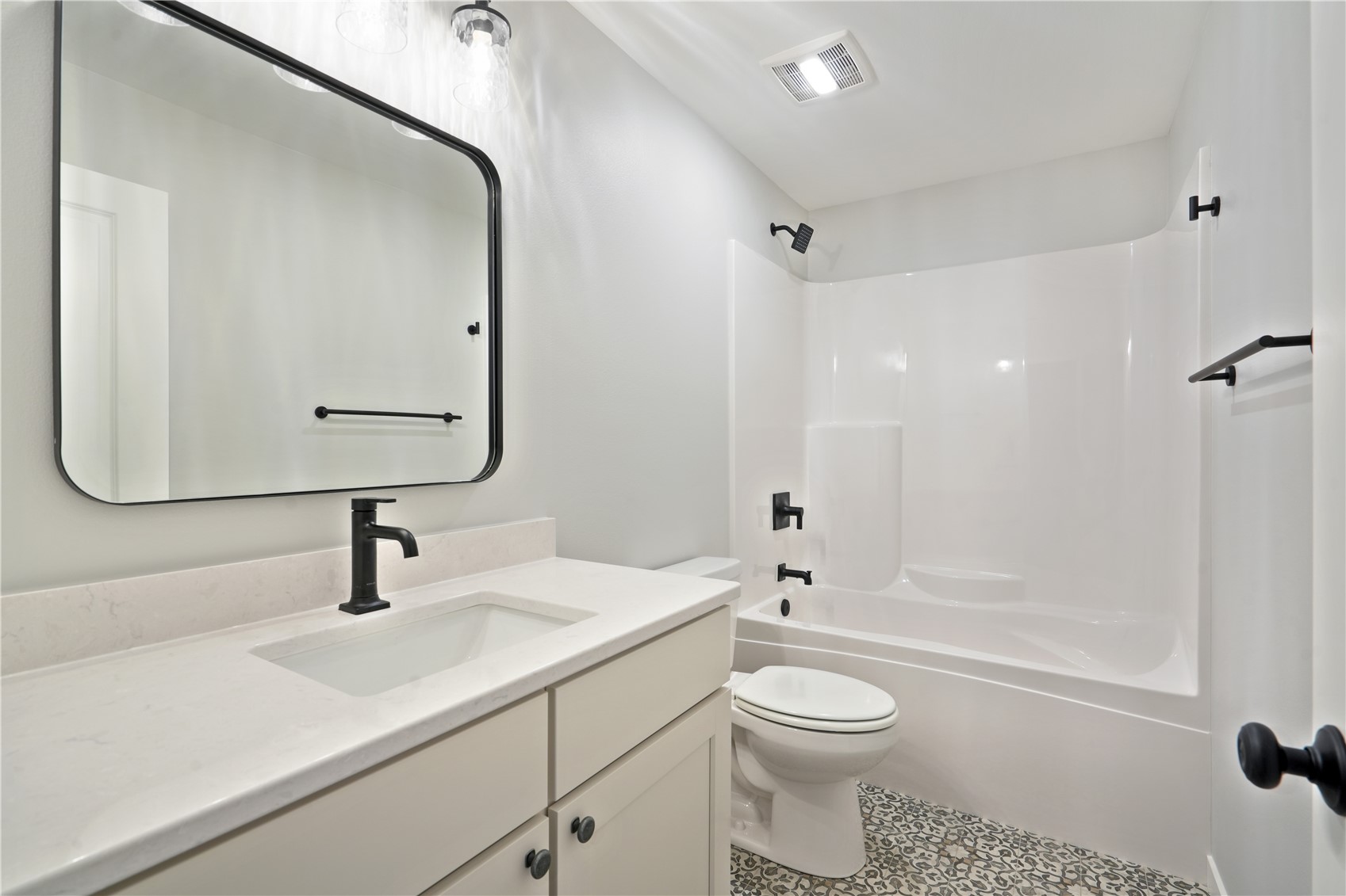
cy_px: 448
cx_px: 673
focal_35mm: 17
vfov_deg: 70.4
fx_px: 636
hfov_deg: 93.3
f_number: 9
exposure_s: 1/25
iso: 400
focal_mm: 17
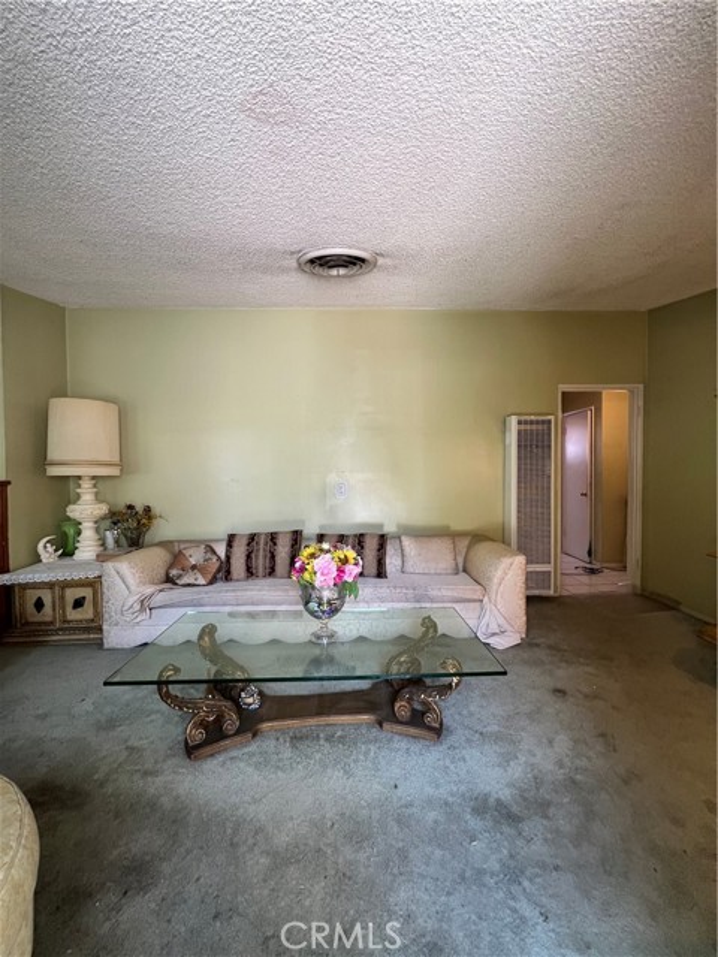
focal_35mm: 13
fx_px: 360
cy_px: 478
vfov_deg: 106.2
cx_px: 359
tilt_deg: -1.1
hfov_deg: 89.9
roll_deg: +0.1
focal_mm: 1.57
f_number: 1.8
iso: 200
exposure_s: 1/120
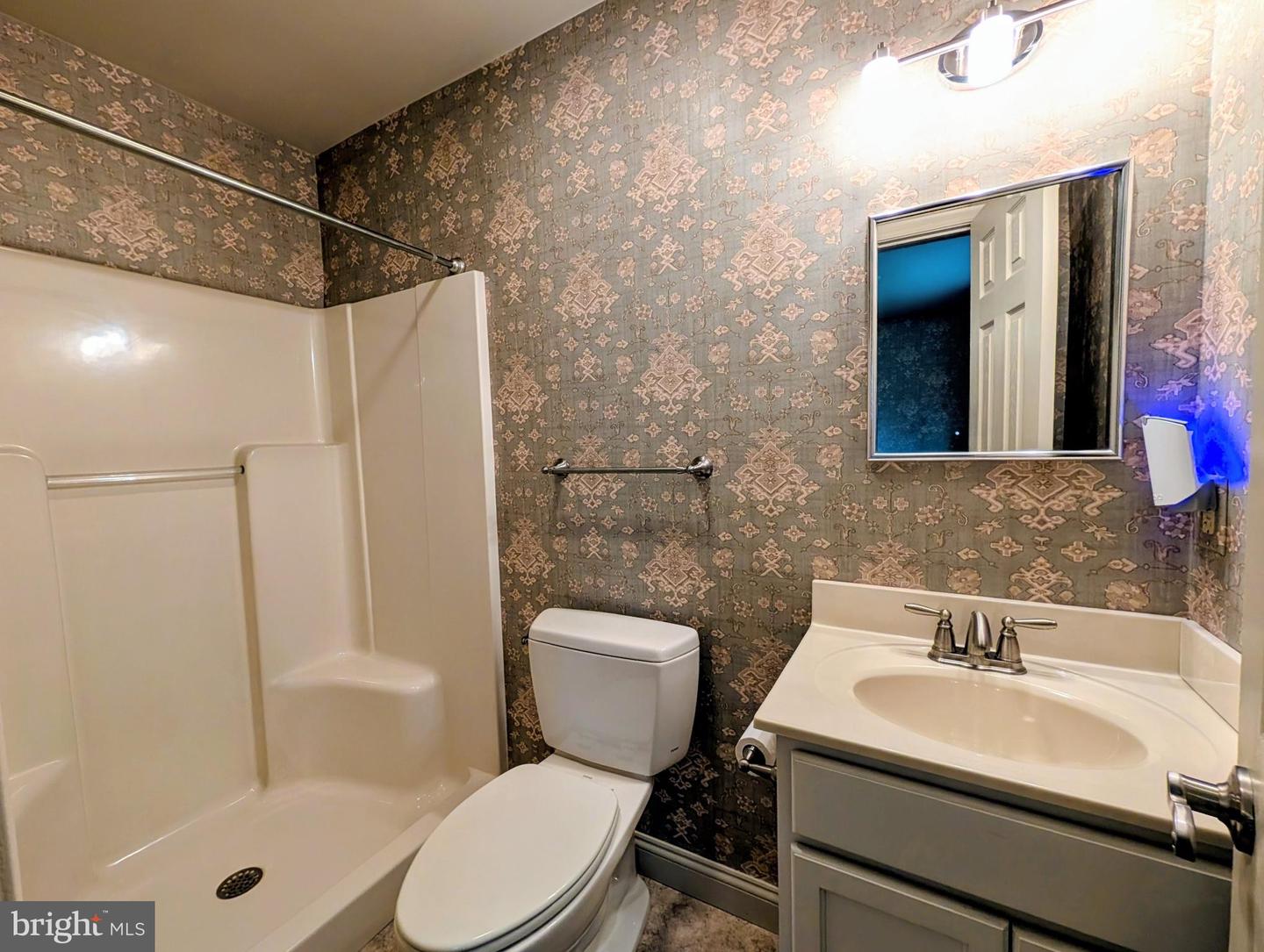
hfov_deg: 110.4
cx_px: 632
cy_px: 476
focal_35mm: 12
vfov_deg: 94.7
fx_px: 439
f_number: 1.7
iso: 148
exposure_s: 1/120
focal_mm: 2.02
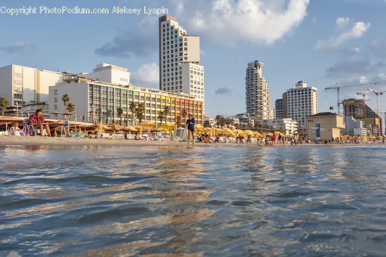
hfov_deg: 54.5
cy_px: 128
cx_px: 193
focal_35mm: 35
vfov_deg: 37.8
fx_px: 375
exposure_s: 1/200
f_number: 16
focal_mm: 35
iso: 900
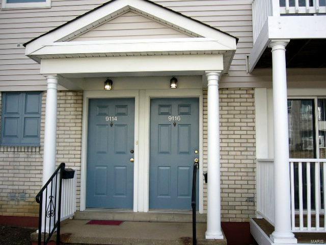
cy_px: 122
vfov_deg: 40.7
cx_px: 163
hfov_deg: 52.6
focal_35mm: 35
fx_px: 330
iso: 50
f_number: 2.8
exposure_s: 1/320
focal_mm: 5.8
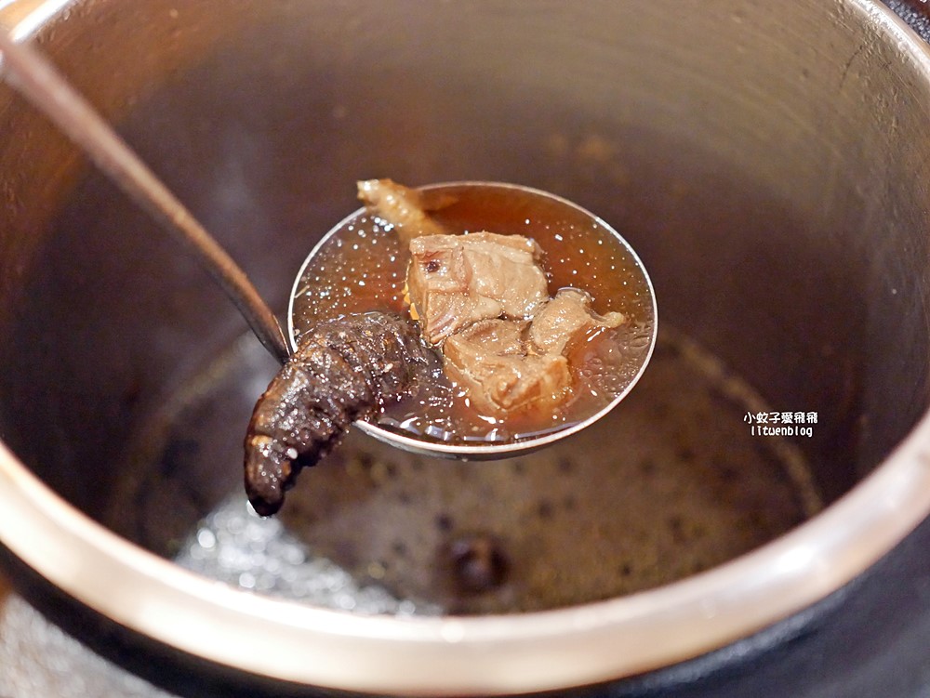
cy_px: 349
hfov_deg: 38.2
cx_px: 465
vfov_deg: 29.1
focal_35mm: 50
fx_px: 1344
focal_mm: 25
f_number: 1.8
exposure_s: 1/60
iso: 3200
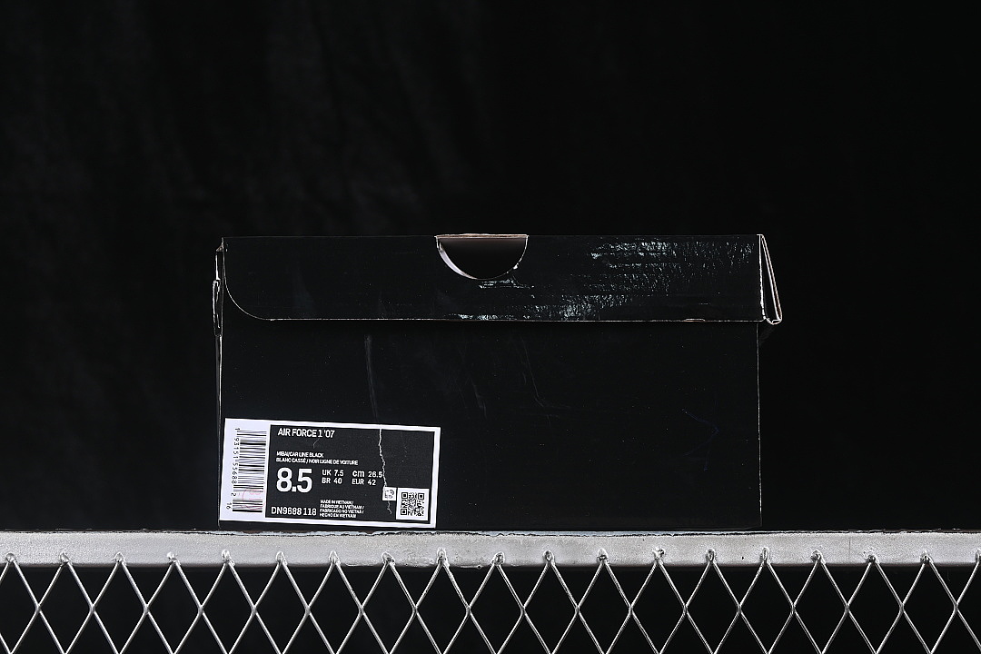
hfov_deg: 27.0
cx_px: 490
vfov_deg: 18.2
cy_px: 327
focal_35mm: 75
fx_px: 2044
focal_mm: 50
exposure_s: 1/60
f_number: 6.3
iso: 160
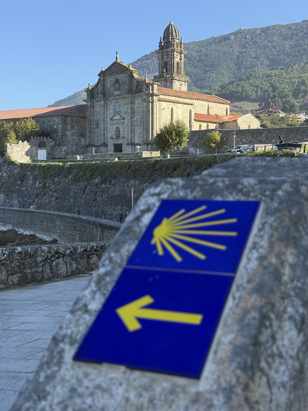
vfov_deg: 39.7
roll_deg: -1.6
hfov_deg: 30.3
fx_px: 569
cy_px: 206
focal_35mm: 48
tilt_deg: -3.0
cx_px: 154
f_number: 1.78
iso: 64
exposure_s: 1/3226
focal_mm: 6.76
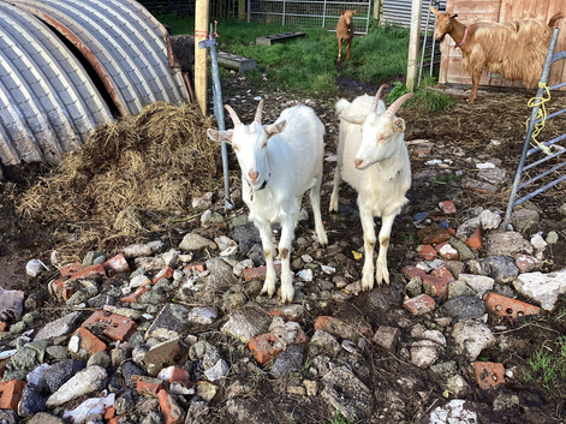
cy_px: 212
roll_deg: -0.9
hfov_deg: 58.4
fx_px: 507
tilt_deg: -22.0
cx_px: 283
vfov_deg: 45.4
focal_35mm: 31
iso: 25
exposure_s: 1/266
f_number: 2.4
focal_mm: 3.3
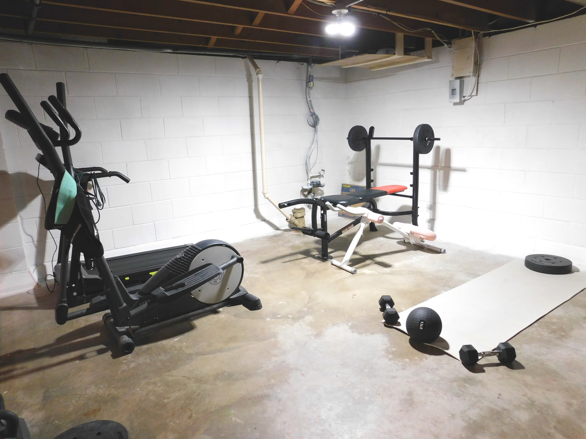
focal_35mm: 24
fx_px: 406
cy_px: 220
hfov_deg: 71.6
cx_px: 293
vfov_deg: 56.8
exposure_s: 1/13
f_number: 3
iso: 400
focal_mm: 4.1
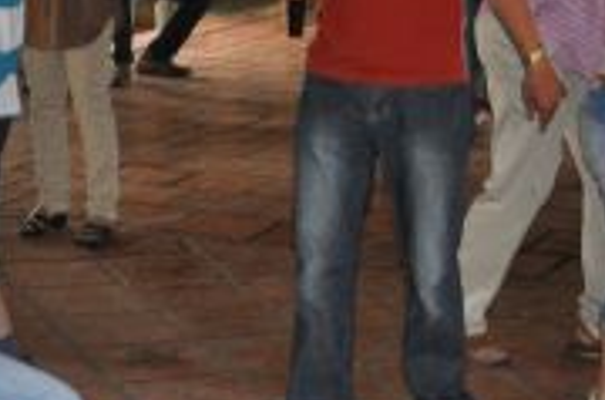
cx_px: 34
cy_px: -66
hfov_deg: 15.6
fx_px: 2179
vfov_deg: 10.3
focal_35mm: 130
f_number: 3.8
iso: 800
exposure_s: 1/100
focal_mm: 24
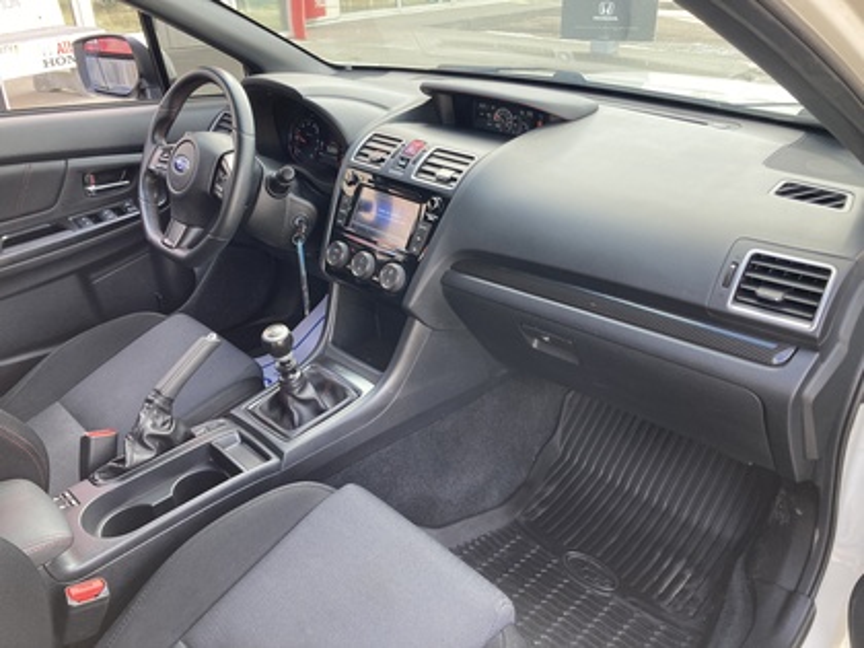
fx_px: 699
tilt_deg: -27.1
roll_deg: +1.9
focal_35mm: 28
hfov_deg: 63.4
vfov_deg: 49.7
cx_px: 432
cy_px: 324
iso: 50
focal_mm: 3.99
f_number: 1.8
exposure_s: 1/121
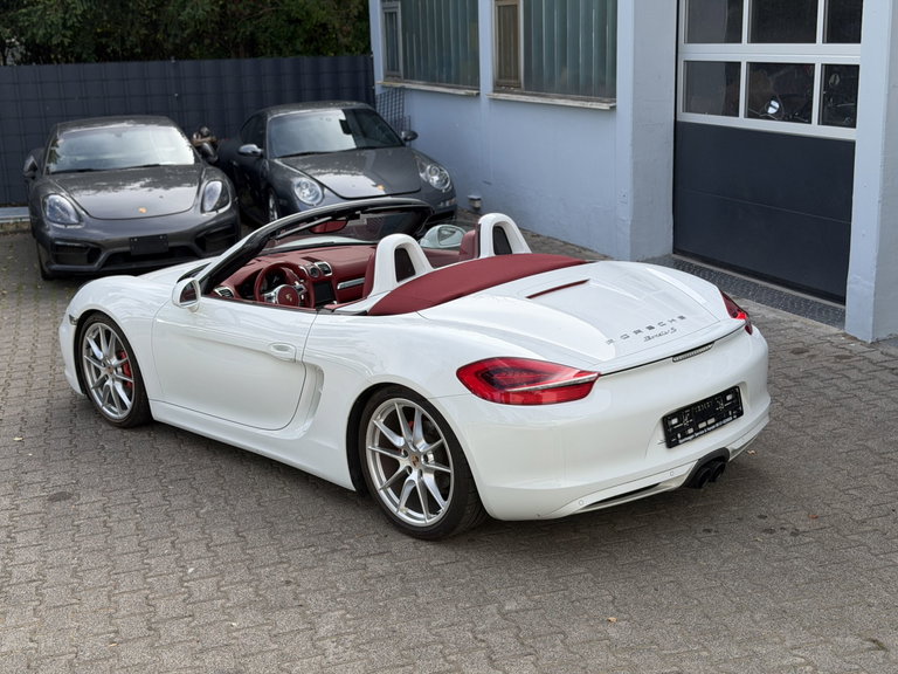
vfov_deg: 30.3
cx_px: 449
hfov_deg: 39.7
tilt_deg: -14.7
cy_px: 337
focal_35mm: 48
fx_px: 1245
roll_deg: +2.3
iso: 64
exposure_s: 1/1307
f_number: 1.78
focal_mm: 6.76
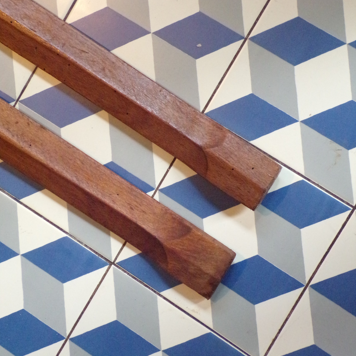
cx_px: 177
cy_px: 128
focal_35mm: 77
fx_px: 896
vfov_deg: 22.4
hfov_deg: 22.5
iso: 800
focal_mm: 11.6
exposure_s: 1/25
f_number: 3.8
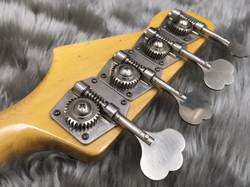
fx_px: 209
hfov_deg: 61.7
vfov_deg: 48.2
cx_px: 125
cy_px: 94
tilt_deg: -51.2
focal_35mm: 29
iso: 32
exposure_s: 1/30
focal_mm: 4.15
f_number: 2.2
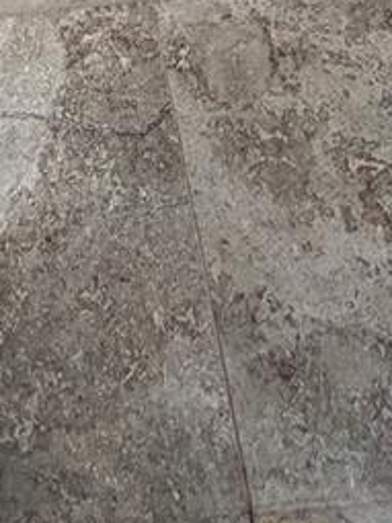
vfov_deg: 16.0
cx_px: -29
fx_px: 997
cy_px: -681
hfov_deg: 21.2
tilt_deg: -10.5
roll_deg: +8.2
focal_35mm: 66
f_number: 2.2
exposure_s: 1/370
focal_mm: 2.22
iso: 50
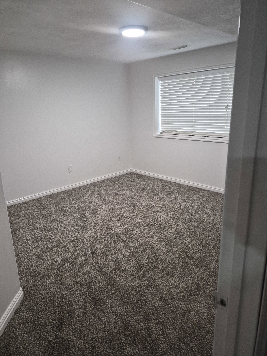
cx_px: 134
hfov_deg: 58.9
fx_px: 237
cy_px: 178
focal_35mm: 23
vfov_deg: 73.9
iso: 640
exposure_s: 1/120
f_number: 1.8
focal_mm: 5.4
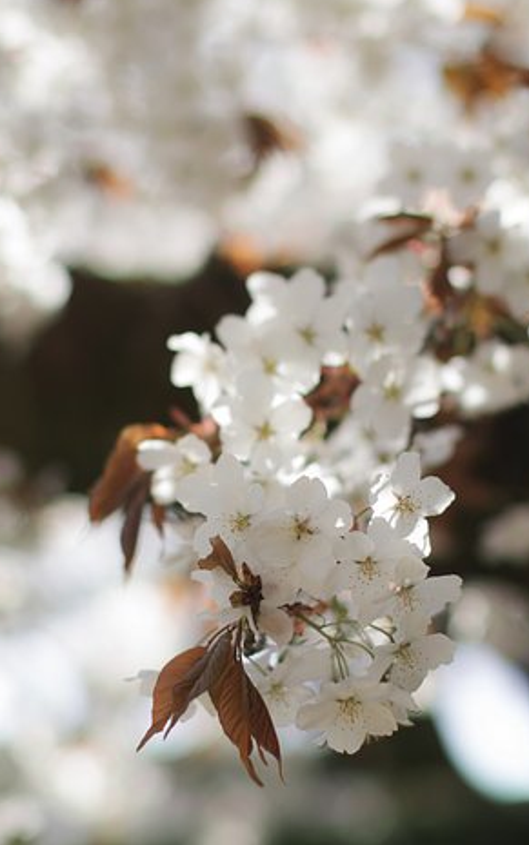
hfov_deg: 17.6
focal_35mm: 74
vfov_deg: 27.8
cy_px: 440
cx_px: 252
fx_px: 1705
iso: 100
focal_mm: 50
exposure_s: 1/2000
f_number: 2
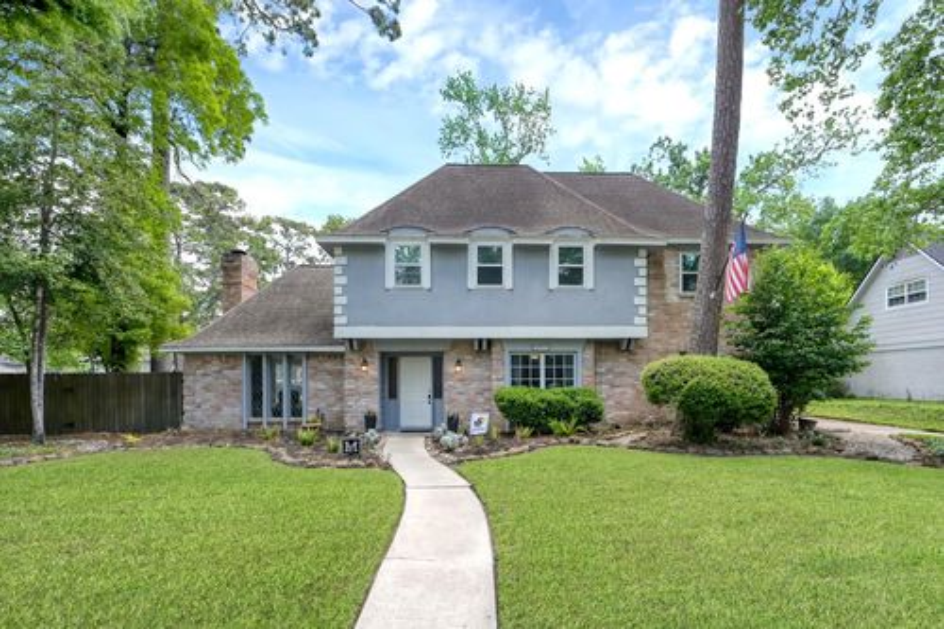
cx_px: 472
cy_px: 314
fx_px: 367
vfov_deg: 81.2
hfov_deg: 104.3
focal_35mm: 14
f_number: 9
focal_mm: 14
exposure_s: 1/640
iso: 640
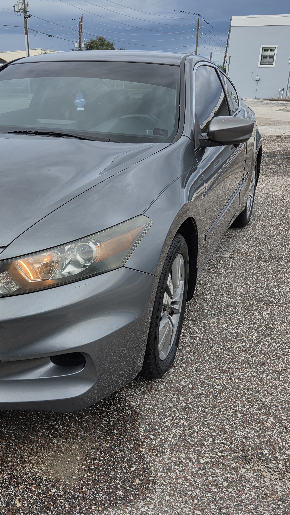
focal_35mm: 38
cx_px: 67
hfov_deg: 30.6
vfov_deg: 52.8
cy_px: 258
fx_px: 519
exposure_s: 1/142
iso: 25
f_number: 1.8
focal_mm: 5.4
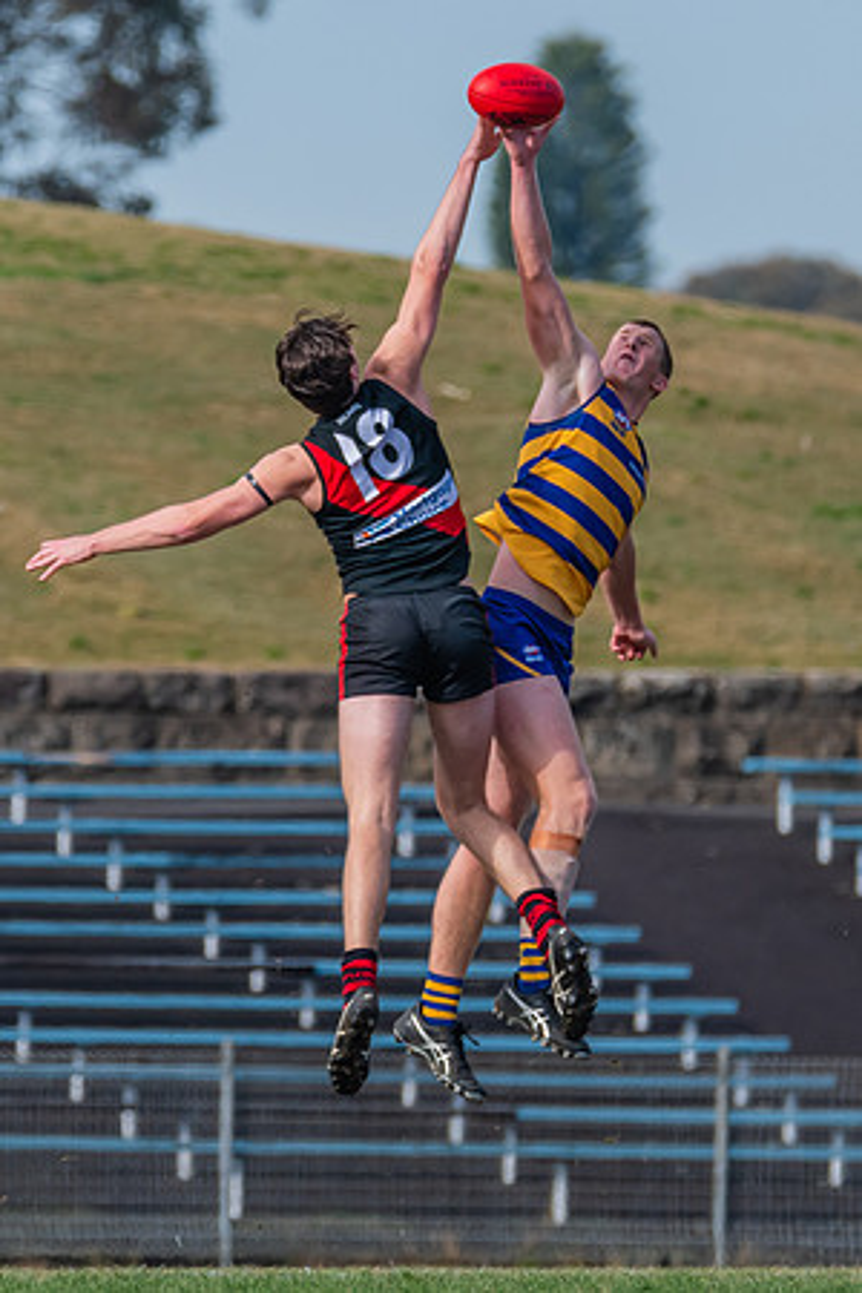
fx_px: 31207
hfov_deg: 1.6
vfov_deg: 2.4
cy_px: 677
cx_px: 605
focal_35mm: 869
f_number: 6.3
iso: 500
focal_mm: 400
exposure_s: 1/1600
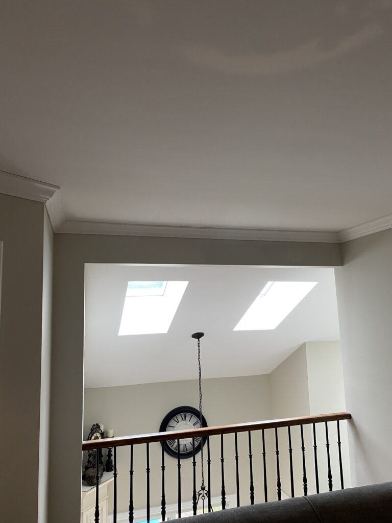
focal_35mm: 26
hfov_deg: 53.1
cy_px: 262
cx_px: 196
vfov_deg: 67.3
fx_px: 393
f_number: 1.8
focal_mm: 4.25
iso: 100
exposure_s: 1/60
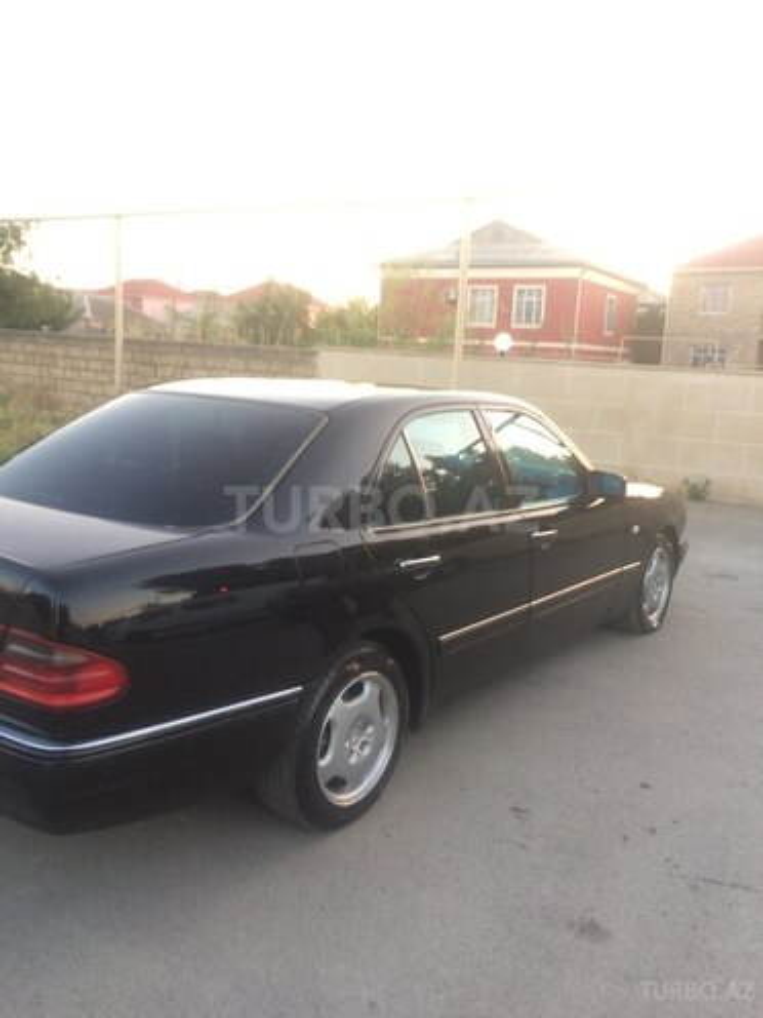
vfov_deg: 61.7
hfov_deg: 48.2
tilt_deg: -13.1
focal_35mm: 29
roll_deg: -0.7
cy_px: 509
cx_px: 382
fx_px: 852
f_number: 2.2
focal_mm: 4.15
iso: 40
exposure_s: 1/33
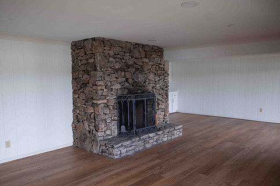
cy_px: 101
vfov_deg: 44.9
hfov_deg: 63.6
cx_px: 131
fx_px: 226
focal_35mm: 29
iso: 640
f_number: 2.5
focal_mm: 24
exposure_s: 1/250
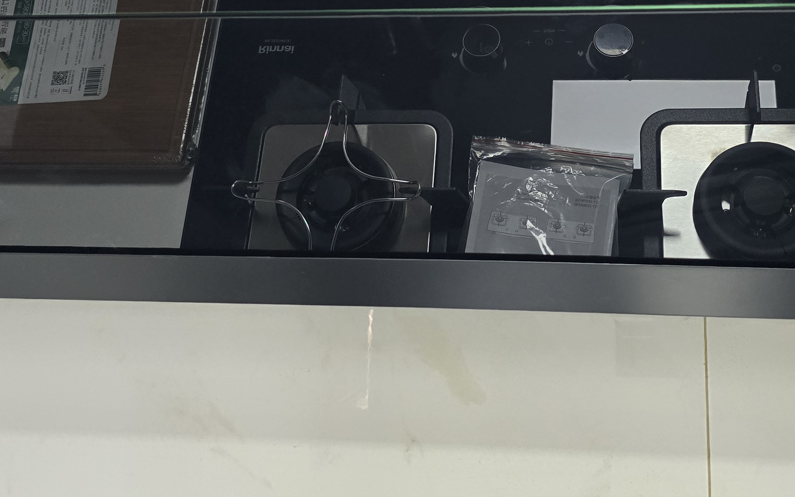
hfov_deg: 40.8
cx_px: 490
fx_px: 1062
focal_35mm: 49
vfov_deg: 25.6
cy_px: 59
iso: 500
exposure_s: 1/100
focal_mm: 6.3
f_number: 1.7
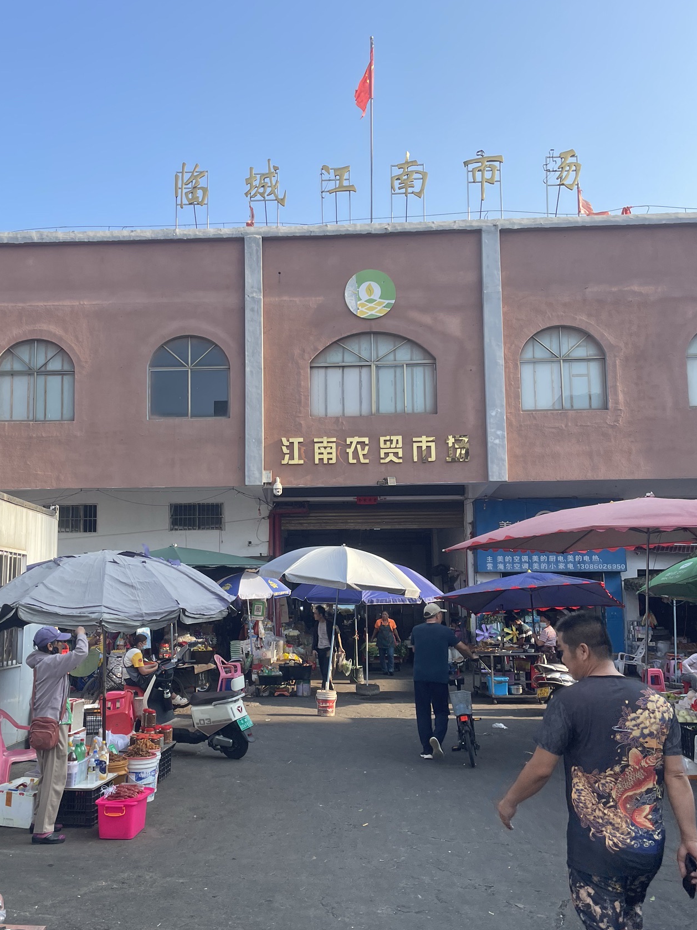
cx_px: 288
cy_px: 517
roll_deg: +0.9
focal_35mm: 31
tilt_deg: +6.7
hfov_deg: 45.3
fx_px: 832
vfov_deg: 58.2
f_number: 1.6
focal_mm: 4.2
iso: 32
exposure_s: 1/1195
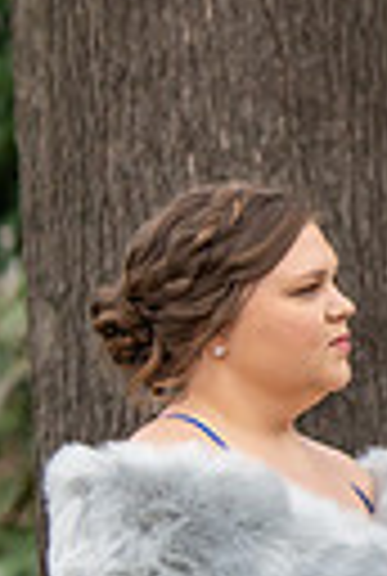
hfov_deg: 1.5
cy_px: 340
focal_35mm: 904
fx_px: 14498
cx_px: -770
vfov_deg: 2.3
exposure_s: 1/640
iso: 640
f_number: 2.8
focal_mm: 200
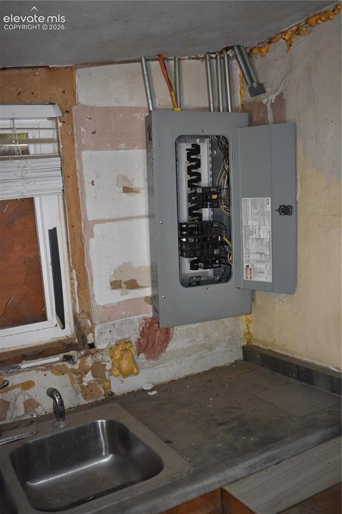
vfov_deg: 55.1
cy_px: 257
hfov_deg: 38.3
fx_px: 492
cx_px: 171
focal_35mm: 34
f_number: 3.8
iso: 1250
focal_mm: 23
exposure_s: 1/200
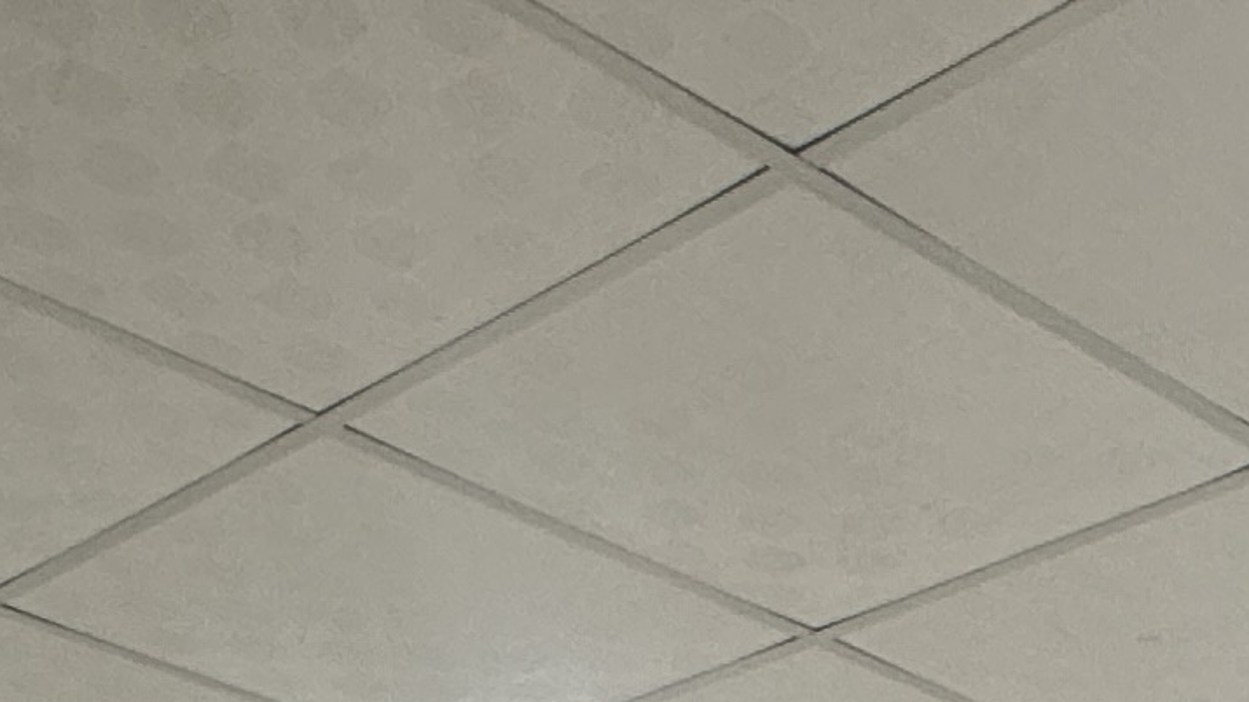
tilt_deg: -7.7
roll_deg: -0.6
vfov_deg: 10.2
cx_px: 887
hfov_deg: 24.5
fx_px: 2848
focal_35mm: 86
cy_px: 2109
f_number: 2.2
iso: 200
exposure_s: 1/50
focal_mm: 2.22
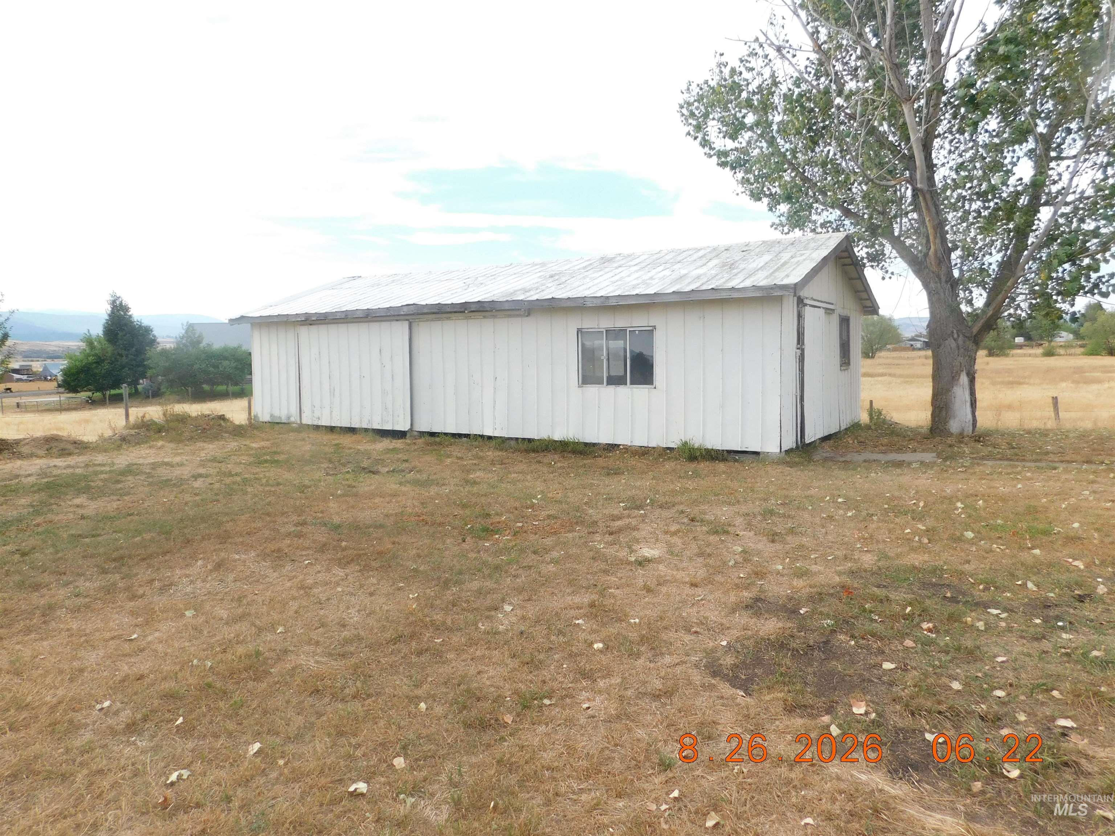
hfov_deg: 73.9
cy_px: 418
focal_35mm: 23
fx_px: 741
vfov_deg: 58.9
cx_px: 558
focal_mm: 4
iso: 125
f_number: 3
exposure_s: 1/500
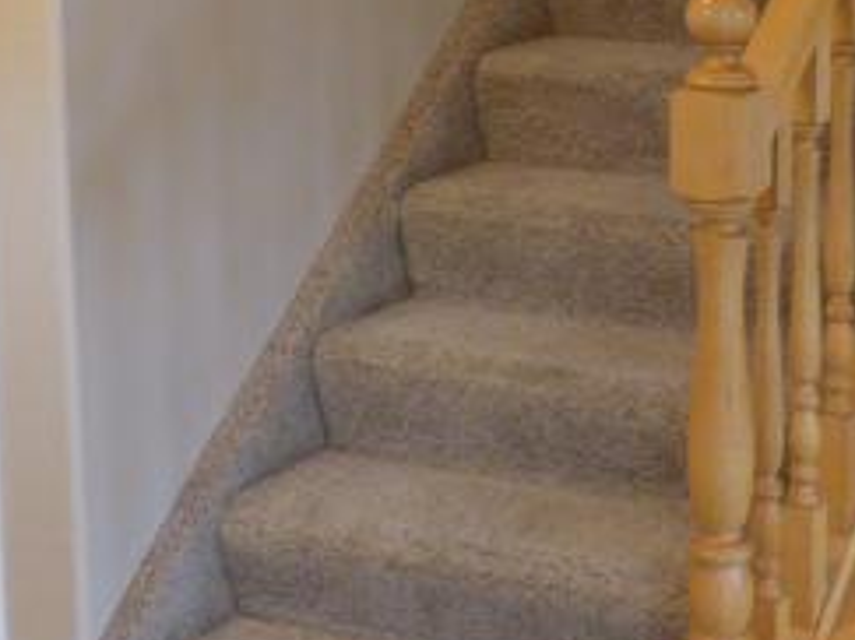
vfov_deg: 15.4
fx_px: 2345
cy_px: 130
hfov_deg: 20.6
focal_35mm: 95
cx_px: 577
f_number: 3.4
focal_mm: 6.18
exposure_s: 1/40
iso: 400
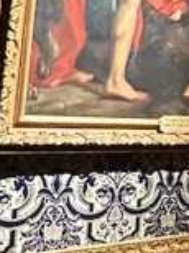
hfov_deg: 16.3
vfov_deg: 23.2
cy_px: 20
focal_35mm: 82
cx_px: 290
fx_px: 599
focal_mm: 2.22
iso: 1250
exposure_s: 1/50
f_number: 2.2
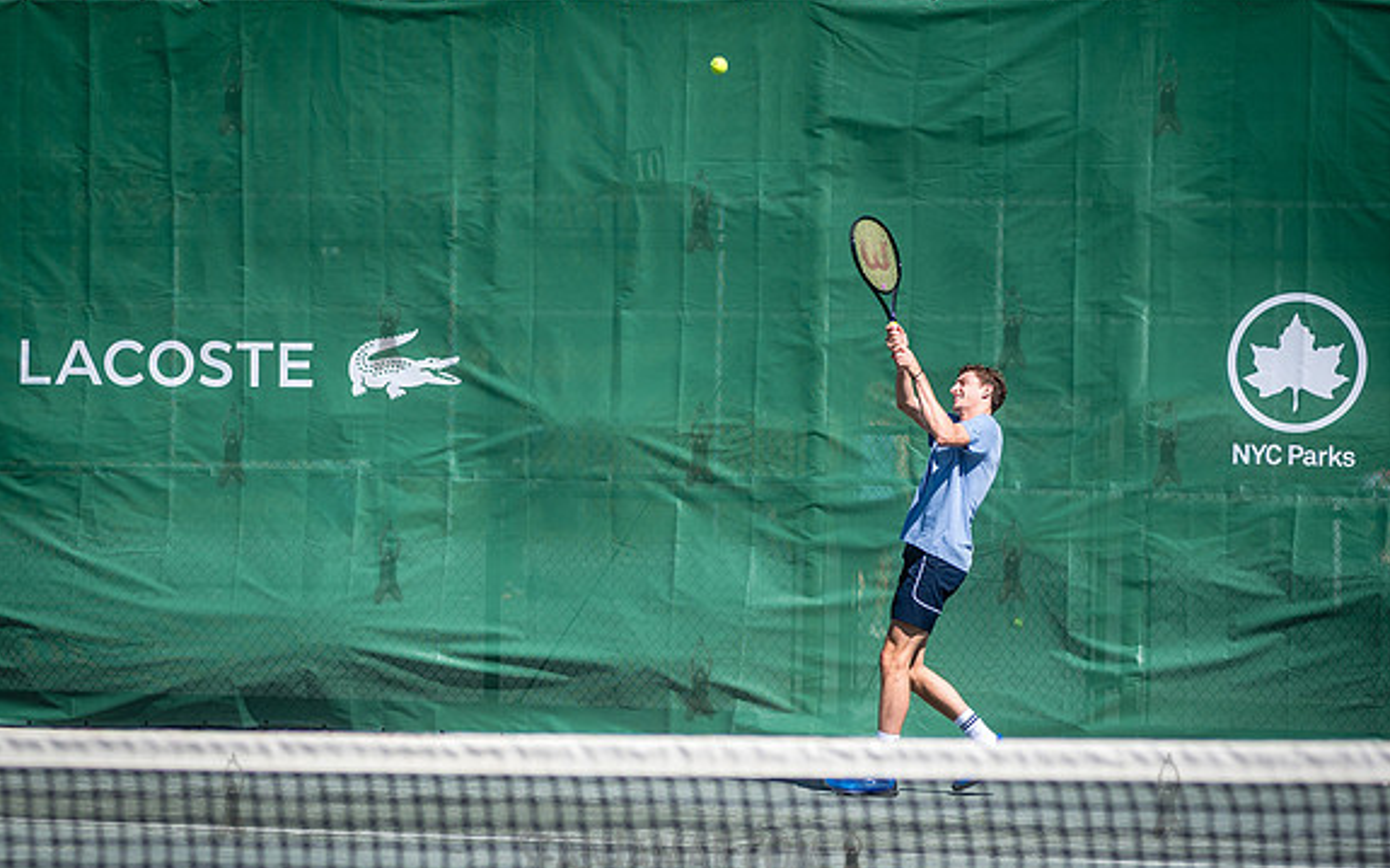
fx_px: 5946
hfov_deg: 13.3
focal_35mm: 157
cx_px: 612
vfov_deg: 8.3
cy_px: 538
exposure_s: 1/3200
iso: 200
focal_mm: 125
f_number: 4
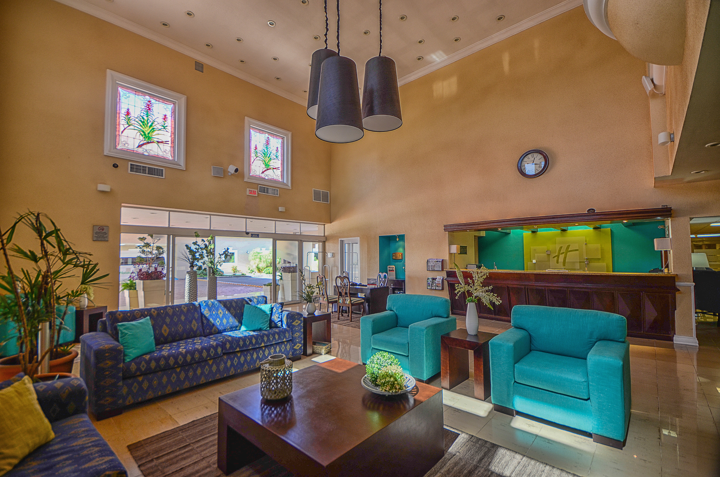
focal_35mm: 15
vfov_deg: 77.1
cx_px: 360
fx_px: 299
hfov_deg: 100.5
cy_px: 238
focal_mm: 10
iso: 250
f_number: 4.5
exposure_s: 1/50
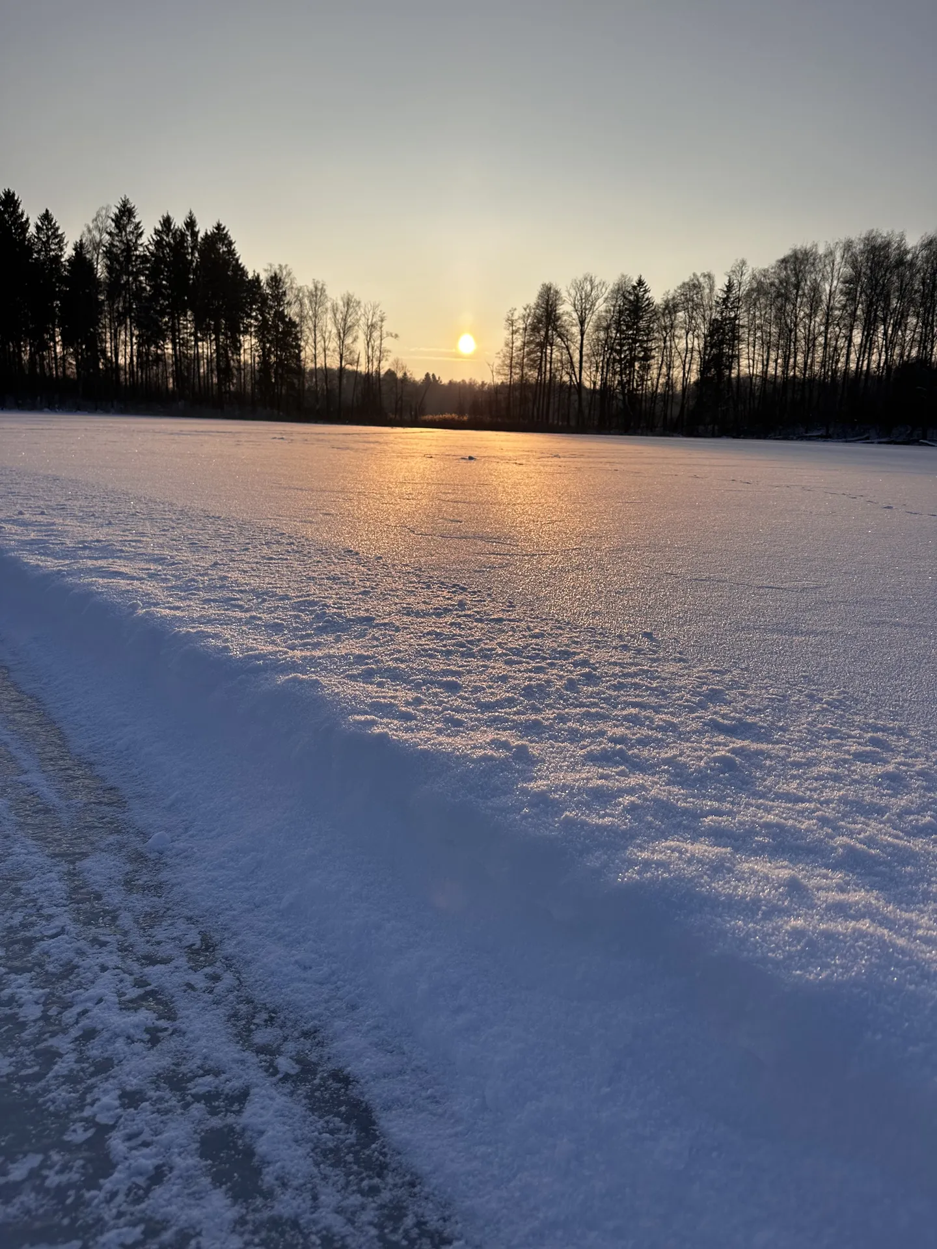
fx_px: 866
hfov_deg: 56.8
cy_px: 624
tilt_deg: -11.0
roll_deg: -3.4
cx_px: 468
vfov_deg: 71.6
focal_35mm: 24
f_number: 1.78
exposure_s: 1/5525
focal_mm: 6.86
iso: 80
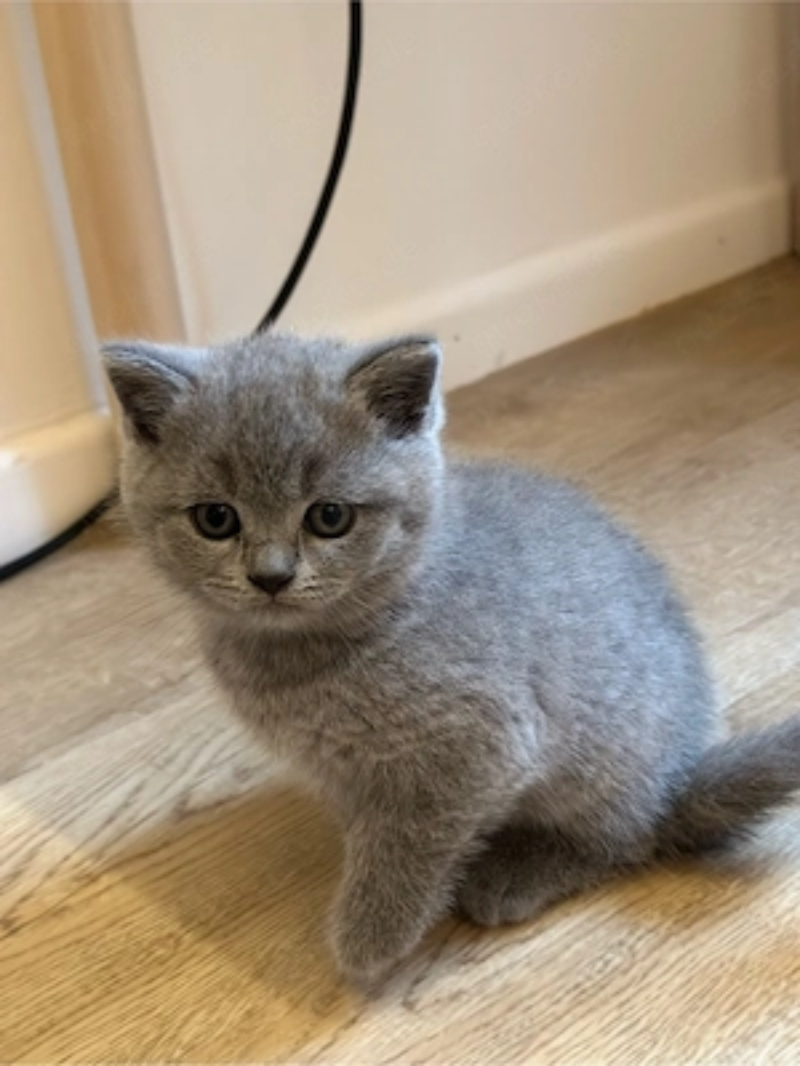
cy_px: 533
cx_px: 400
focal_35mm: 48
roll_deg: +7.4
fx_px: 1479
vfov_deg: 39.7
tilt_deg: -20.1
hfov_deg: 30.3
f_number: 1.78
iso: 400
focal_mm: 6.86
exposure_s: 1/47
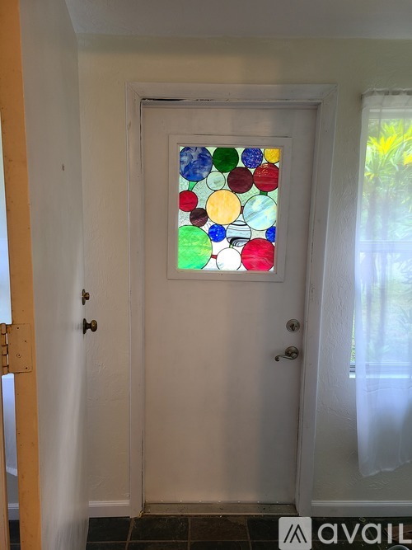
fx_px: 413
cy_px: 275
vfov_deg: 67.3
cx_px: 206
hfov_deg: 53.0
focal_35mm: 26
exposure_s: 1/60
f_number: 1.8
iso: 80
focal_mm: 5.4
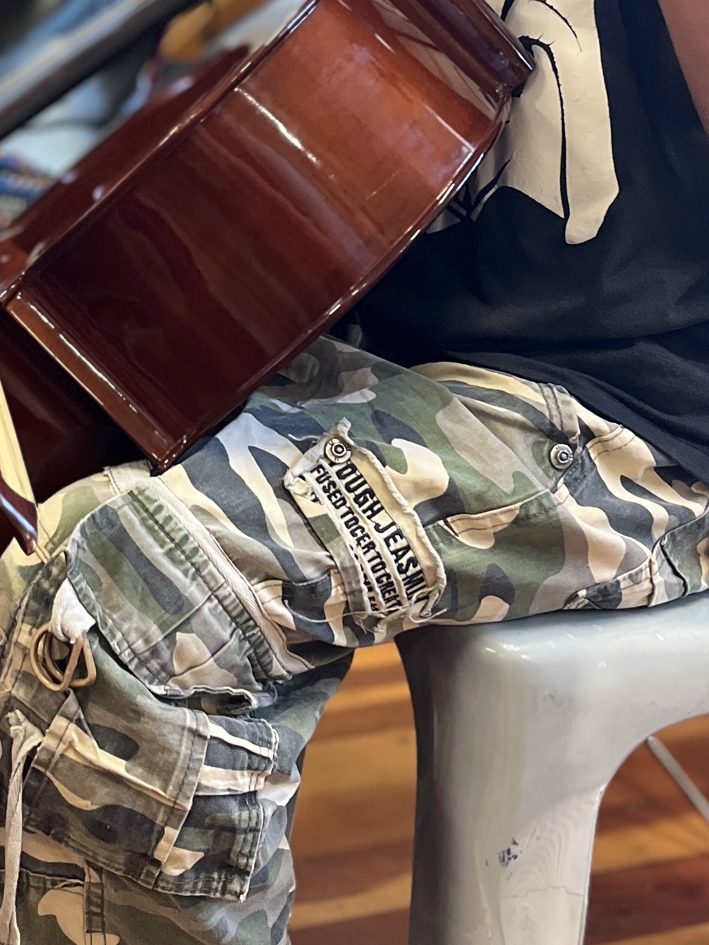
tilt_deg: -9.8
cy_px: 158
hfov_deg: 21.9
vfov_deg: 28.6
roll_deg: -1.3
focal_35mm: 66
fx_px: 1802
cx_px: 102
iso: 200
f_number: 1.6
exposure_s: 1/50
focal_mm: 5.1
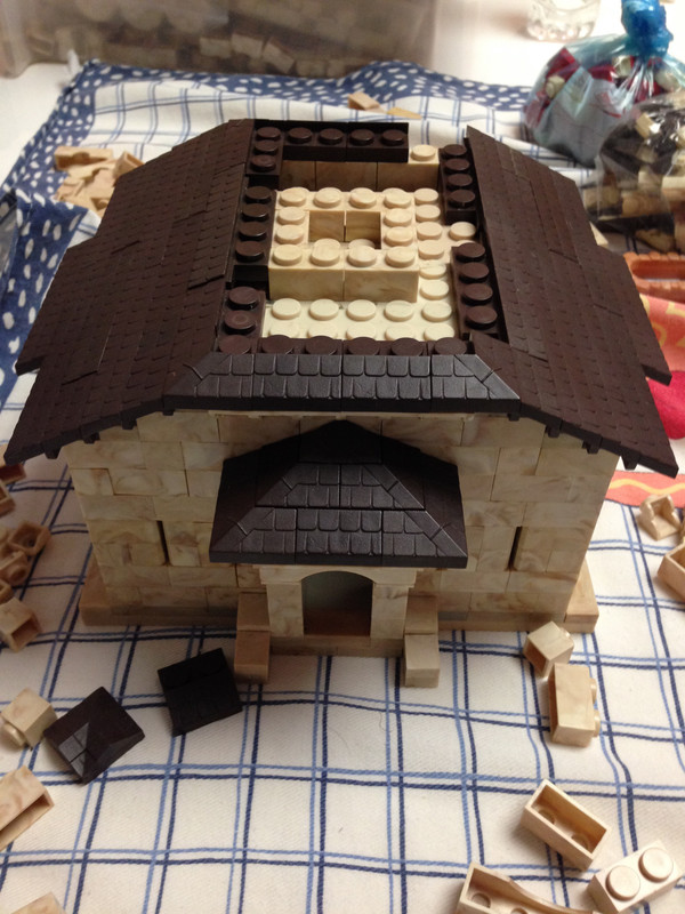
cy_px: 457
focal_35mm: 33
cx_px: 342
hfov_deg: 42.9
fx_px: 871
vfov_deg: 55.4
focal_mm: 4.12
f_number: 2.4
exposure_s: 1/20
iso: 200
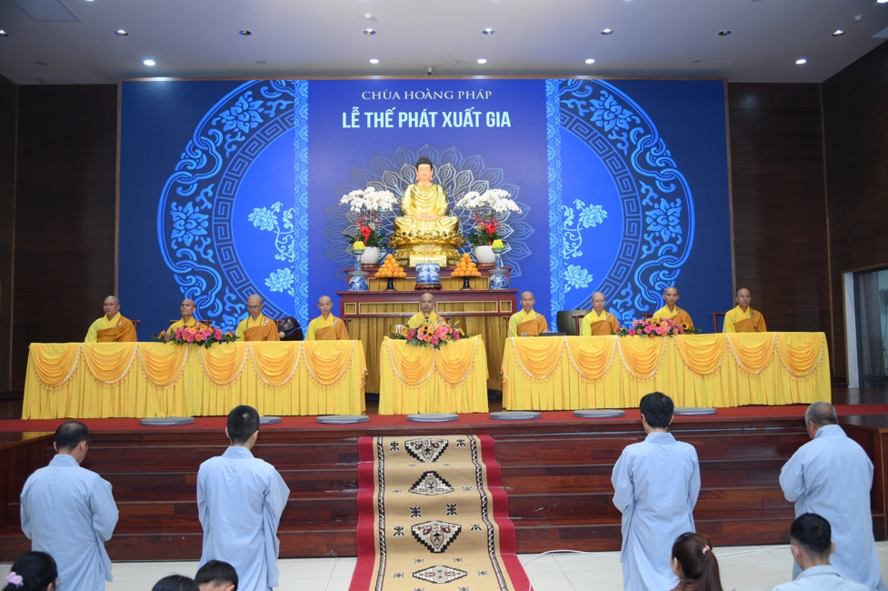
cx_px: 444
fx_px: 764
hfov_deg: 60.3
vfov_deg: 42.3
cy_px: 296
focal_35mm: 31
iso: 800
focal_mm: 31
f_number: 4
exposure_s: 1/100
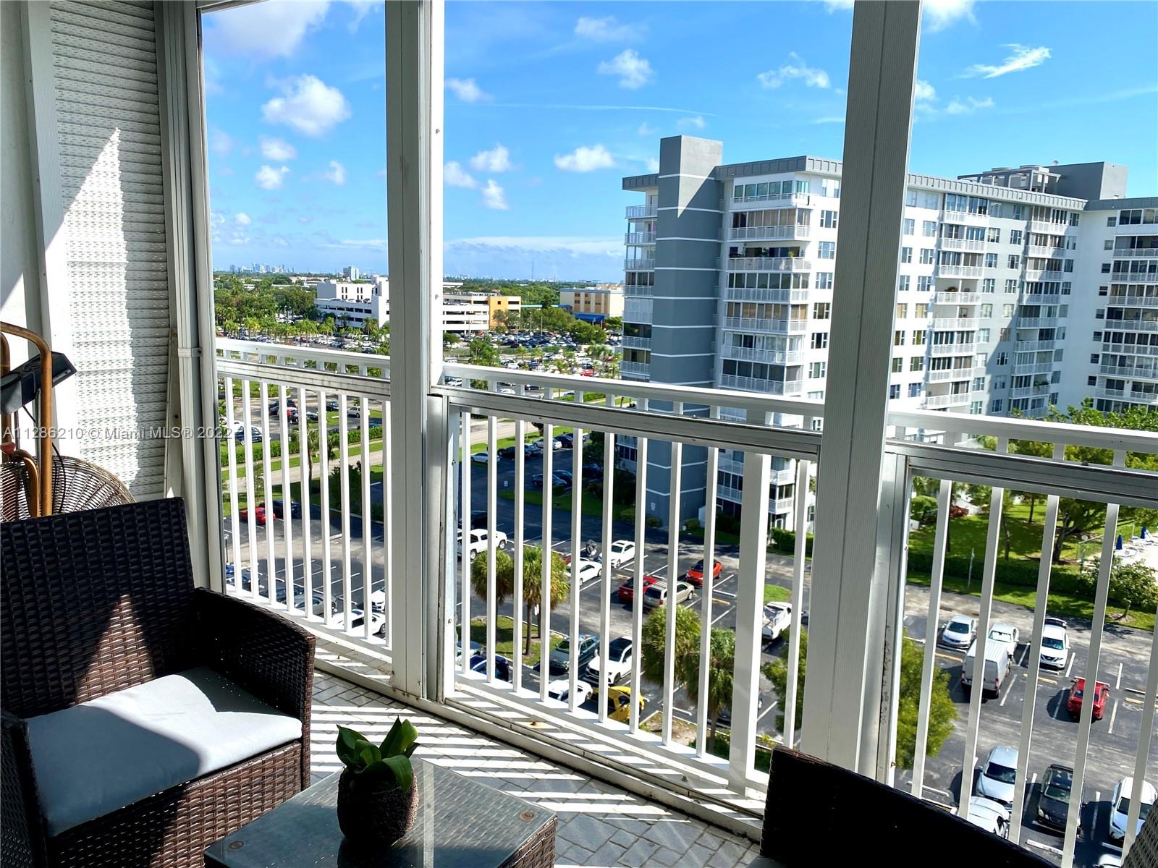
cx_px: 579
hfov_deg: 67.3
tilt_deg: -9.4
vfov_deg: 53.1
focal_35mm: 26
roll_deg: -1.3
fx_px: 870
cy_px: 434
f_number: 1.8
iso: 32
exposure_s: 1/2315
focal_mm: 4.25
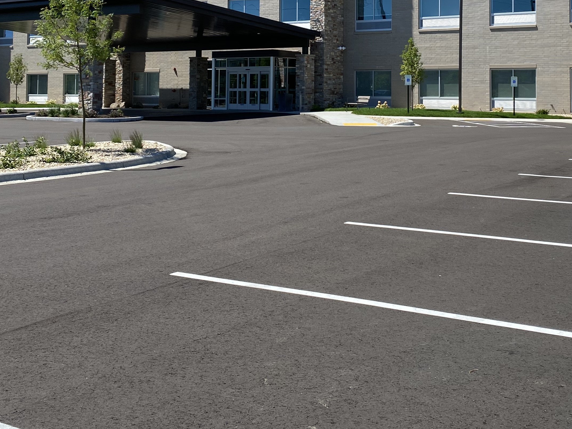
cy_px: 49
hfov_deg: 38.7
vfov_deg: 28.6
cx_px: 354
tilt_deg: +3.2
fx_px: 810
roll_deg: -1.1
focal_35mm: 49
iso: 32
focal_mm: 4.25
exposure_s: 1/2268
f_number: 1.8
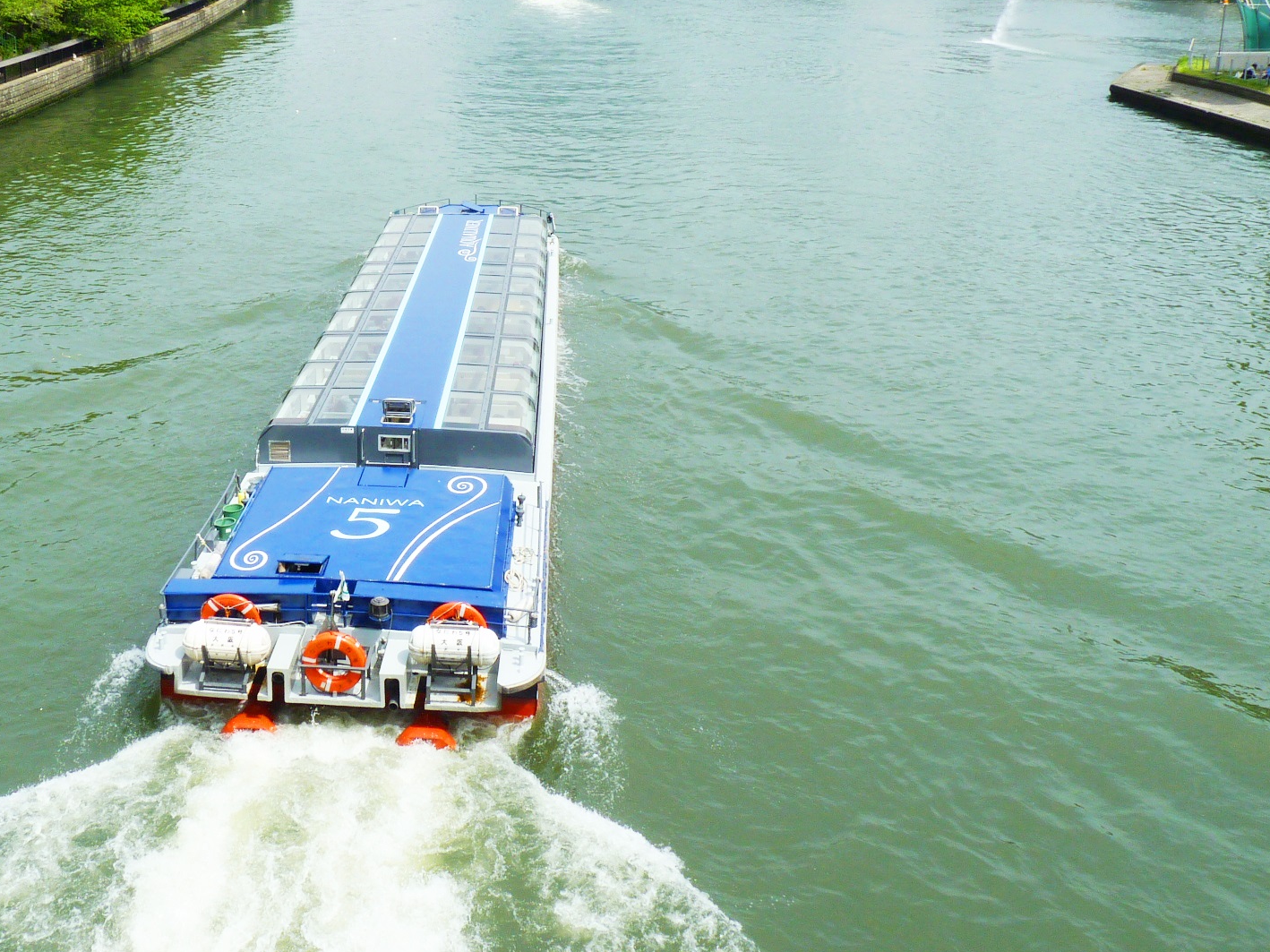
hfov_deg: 46.9
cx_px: 395
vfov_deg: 36.4
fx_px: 1431
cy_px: 305
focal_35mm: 39
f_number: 5.6
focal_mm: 4.8
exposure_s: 1/320
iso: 80
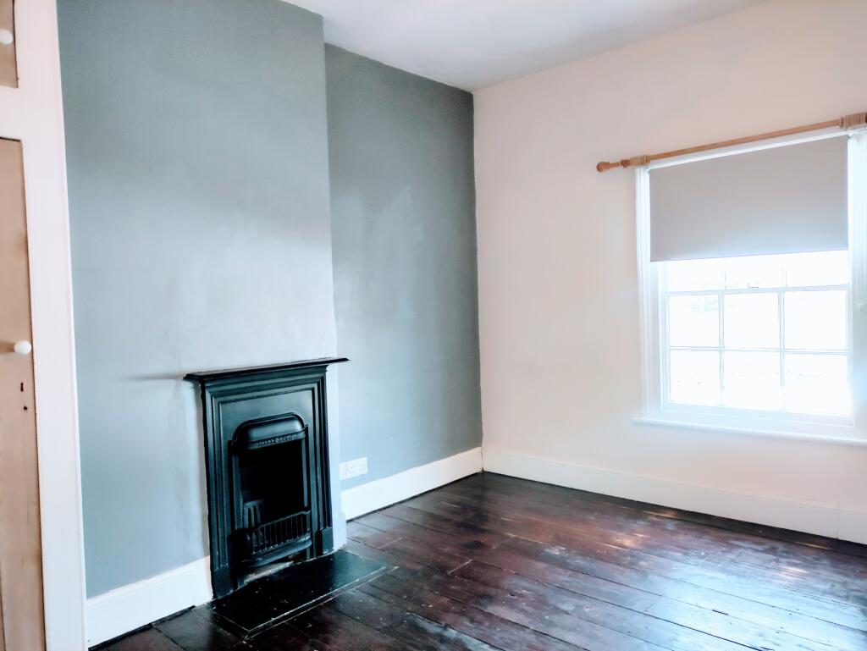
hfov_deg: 69.4
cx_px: 434
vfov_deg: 54.9
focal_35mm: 25
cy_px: 326
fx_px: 626
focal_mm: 5.43
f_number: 1.89
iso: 197
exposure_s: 1/100
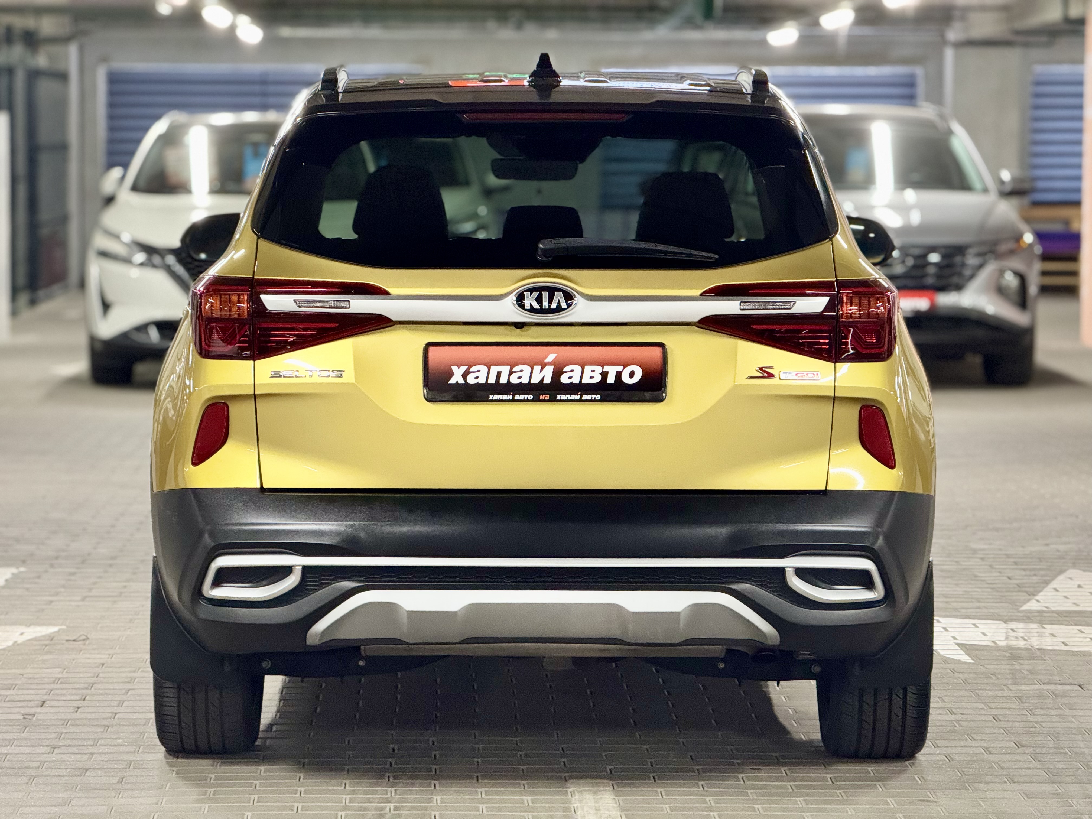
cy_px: 410
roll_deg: -0.3
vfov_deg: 12.3
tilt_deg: -3.1
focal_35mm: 120
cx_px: 546
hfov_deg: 16.4
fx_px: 3786
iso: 640
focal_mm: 15.66
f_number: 2.8
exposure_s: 1/50
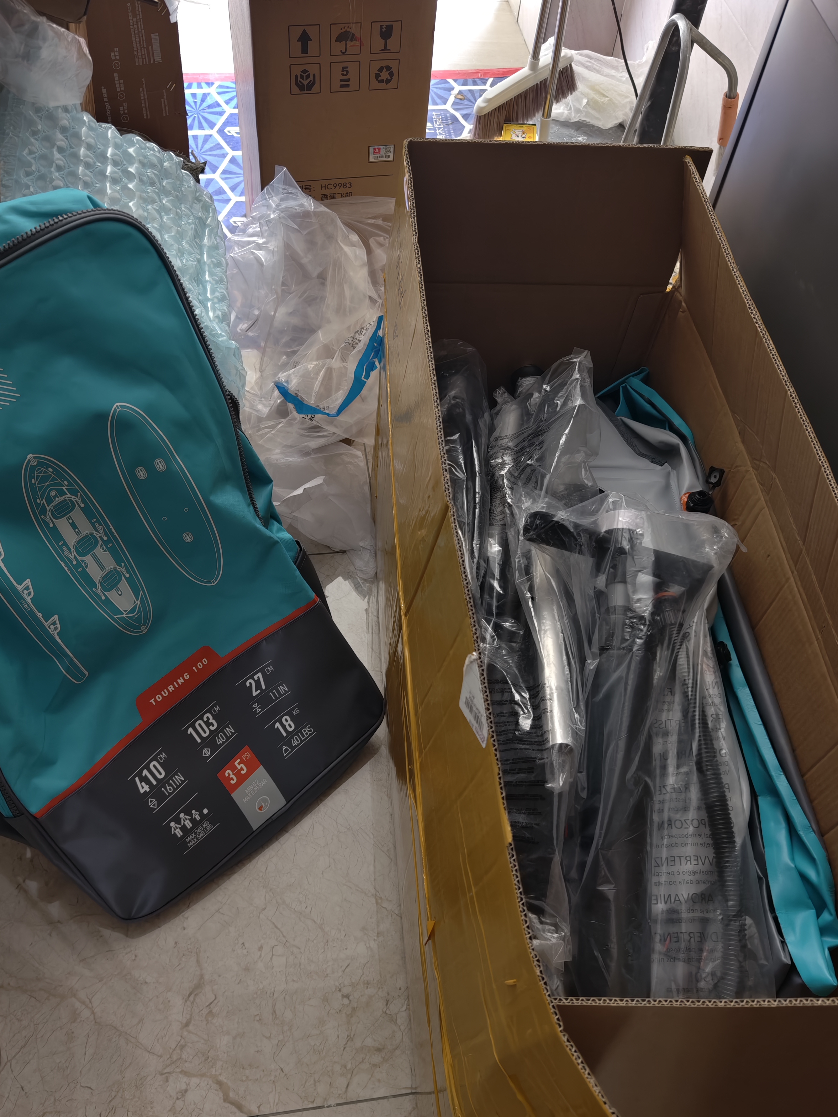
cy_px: 612
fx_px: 968
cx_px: 393
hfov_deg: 46.8
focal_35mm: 30
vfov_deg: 59.8
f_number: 1.75
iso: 319
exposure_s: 1/50
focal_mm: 8.67
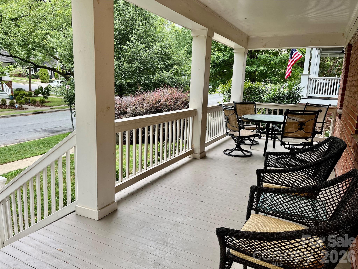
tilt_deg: -11.2
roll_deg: -2.1
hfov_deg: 67.3
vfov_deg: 53.1
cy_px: 134
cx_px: 179
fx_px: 269
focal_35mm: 26
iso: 64
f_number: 1.6
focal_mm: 5.1
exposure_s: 1/121
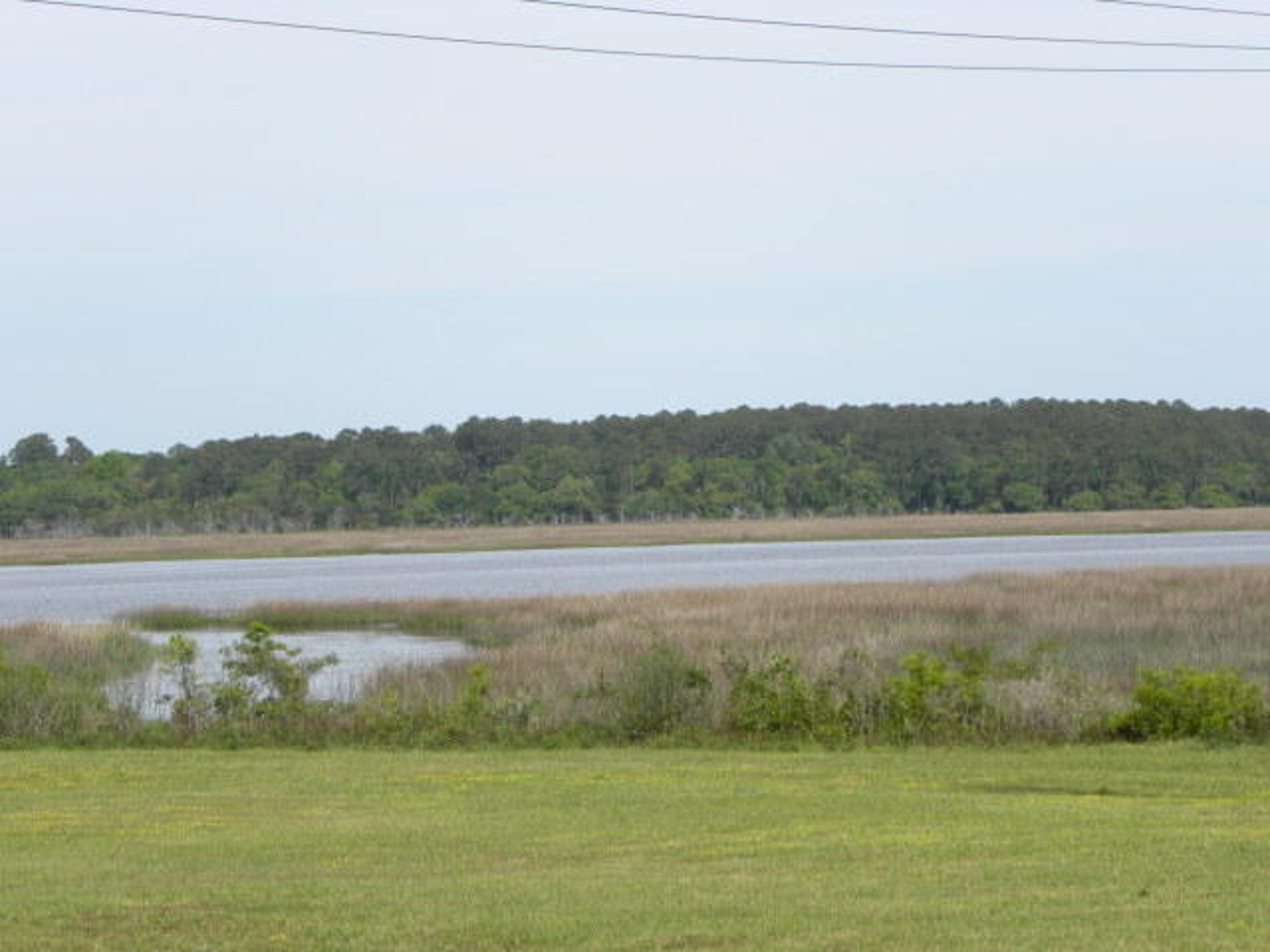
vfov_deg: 11.5
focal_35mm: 129
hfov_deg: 15.3
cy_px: 476
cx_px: 635
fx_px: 4733
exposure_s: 1/150
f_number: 8
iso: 64
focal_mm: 23
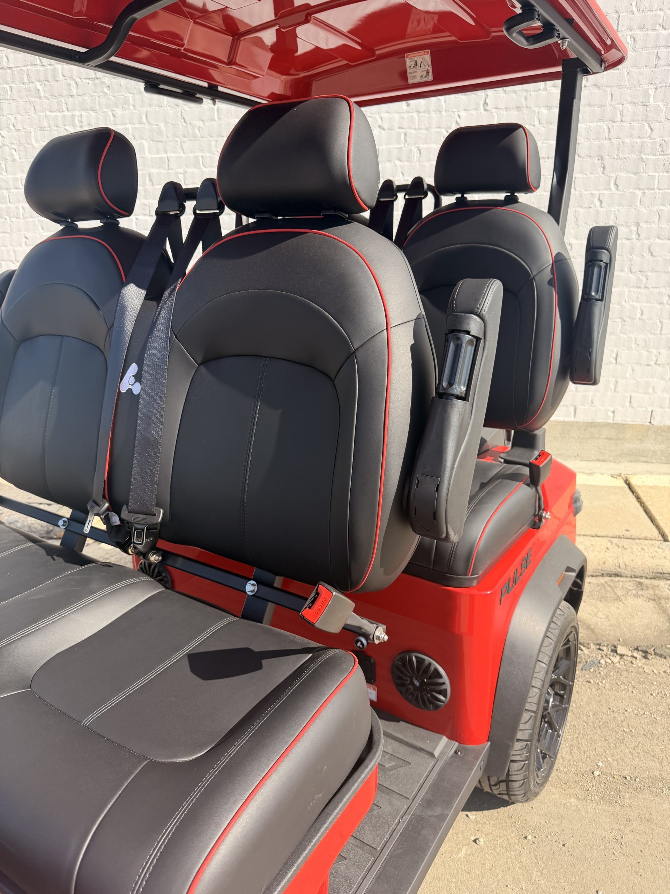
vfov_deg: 71.6
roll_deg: +0.4
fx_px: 619
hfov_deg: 56.8
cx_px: 335
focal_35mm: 24
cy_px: 447
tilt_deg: -15.5
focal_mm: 6.76
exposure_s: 1/2110
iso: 100
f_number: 1.78
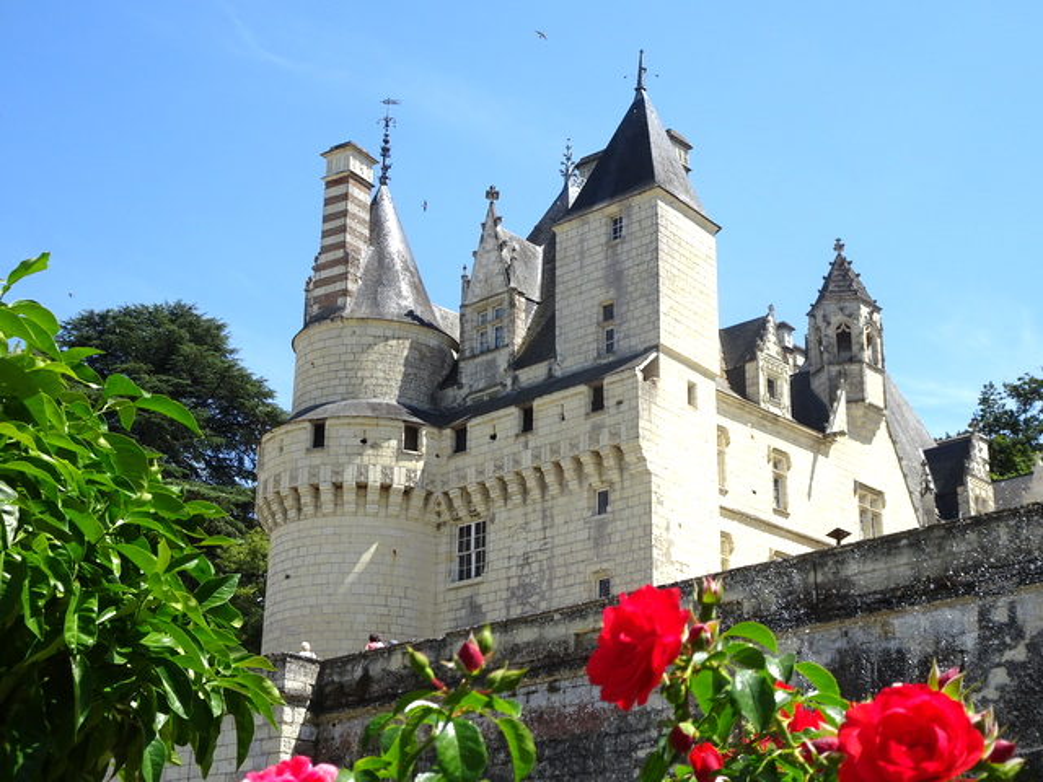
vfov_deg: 31.5
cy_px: 391
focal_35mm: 46
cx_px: 522
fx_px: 1386
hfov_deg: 41.2
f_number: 4.5
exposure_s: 1/500
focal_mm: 7.87
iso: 80
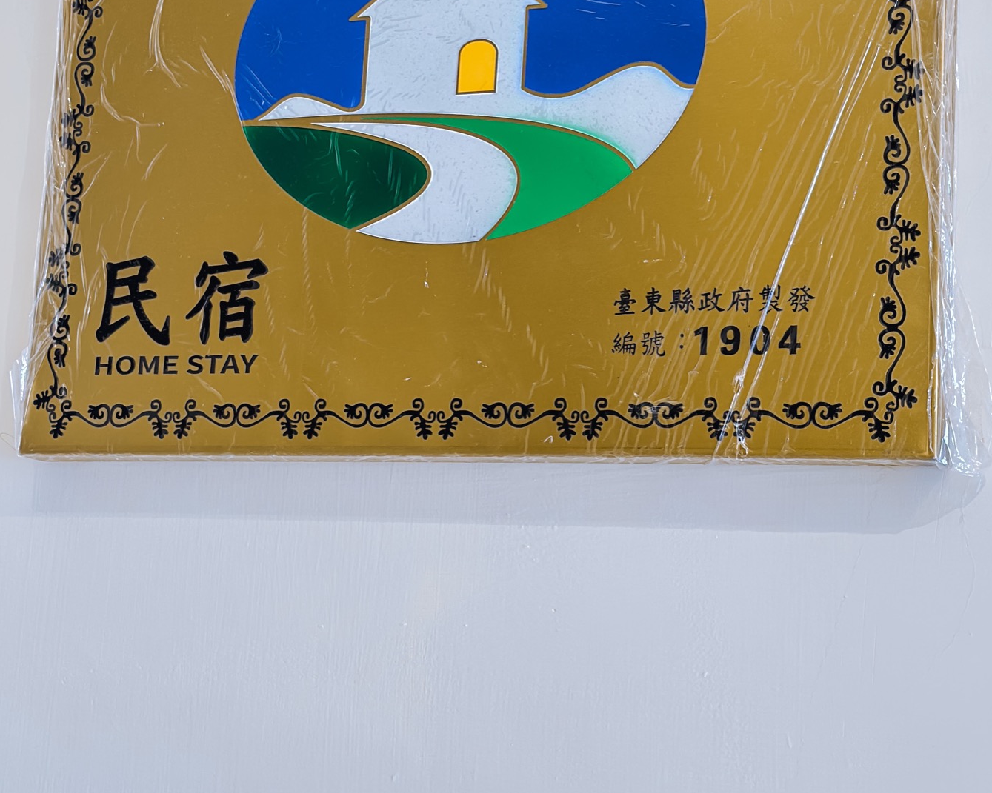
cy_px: 161
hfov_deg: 30.0
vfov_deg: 23.9
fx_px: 1850
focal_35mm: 63
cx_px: 499
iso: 125
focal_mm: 6.86
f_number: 1.8
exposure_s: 1/60
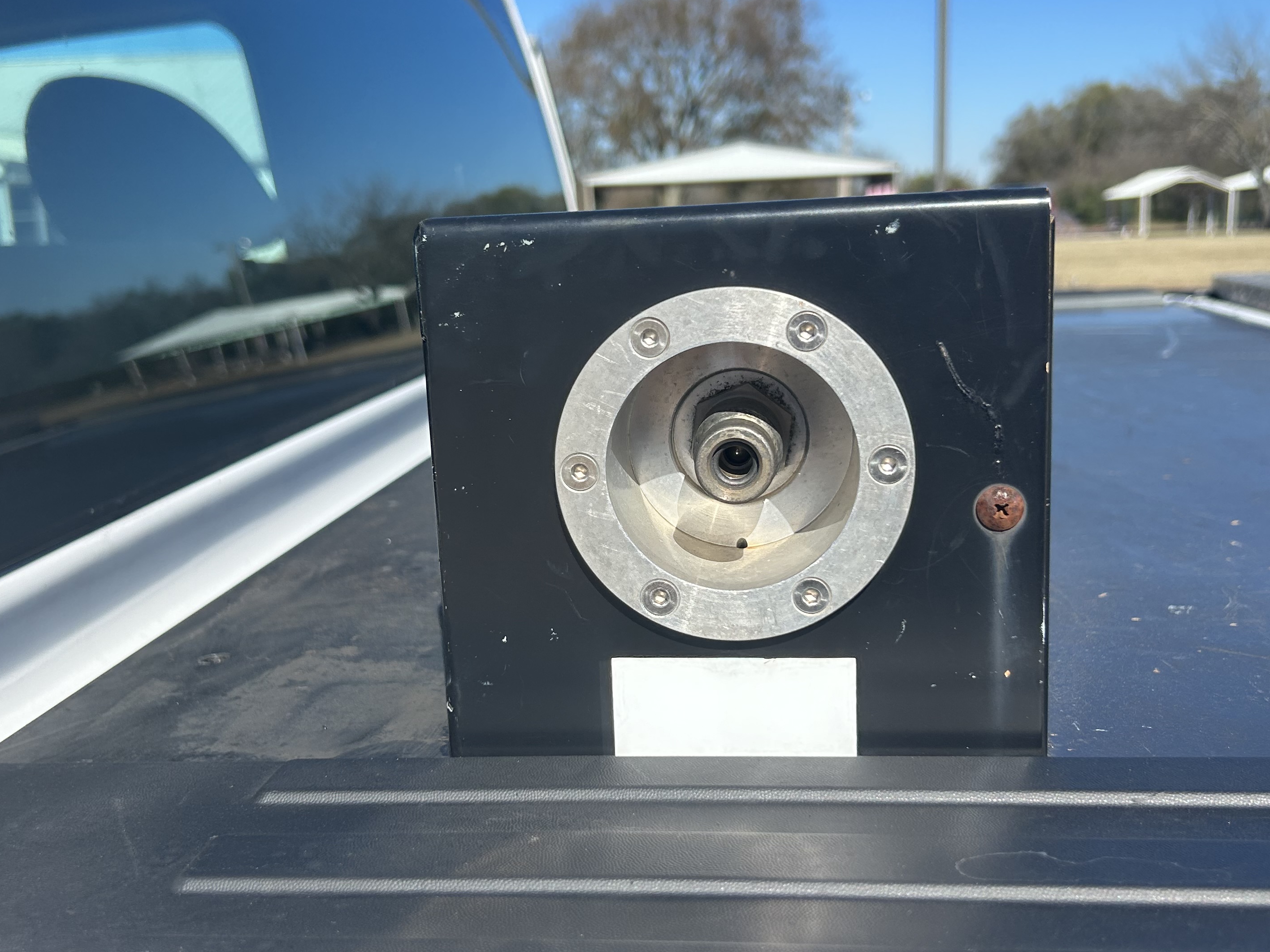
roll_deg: +2.5
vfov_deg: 38.7
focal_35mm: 37
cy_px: 493
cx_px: 613
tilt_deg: -11.5
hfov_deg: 50.1
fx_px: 1358
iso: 50
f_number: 1.5
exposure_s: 1/3257
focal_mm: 5.7
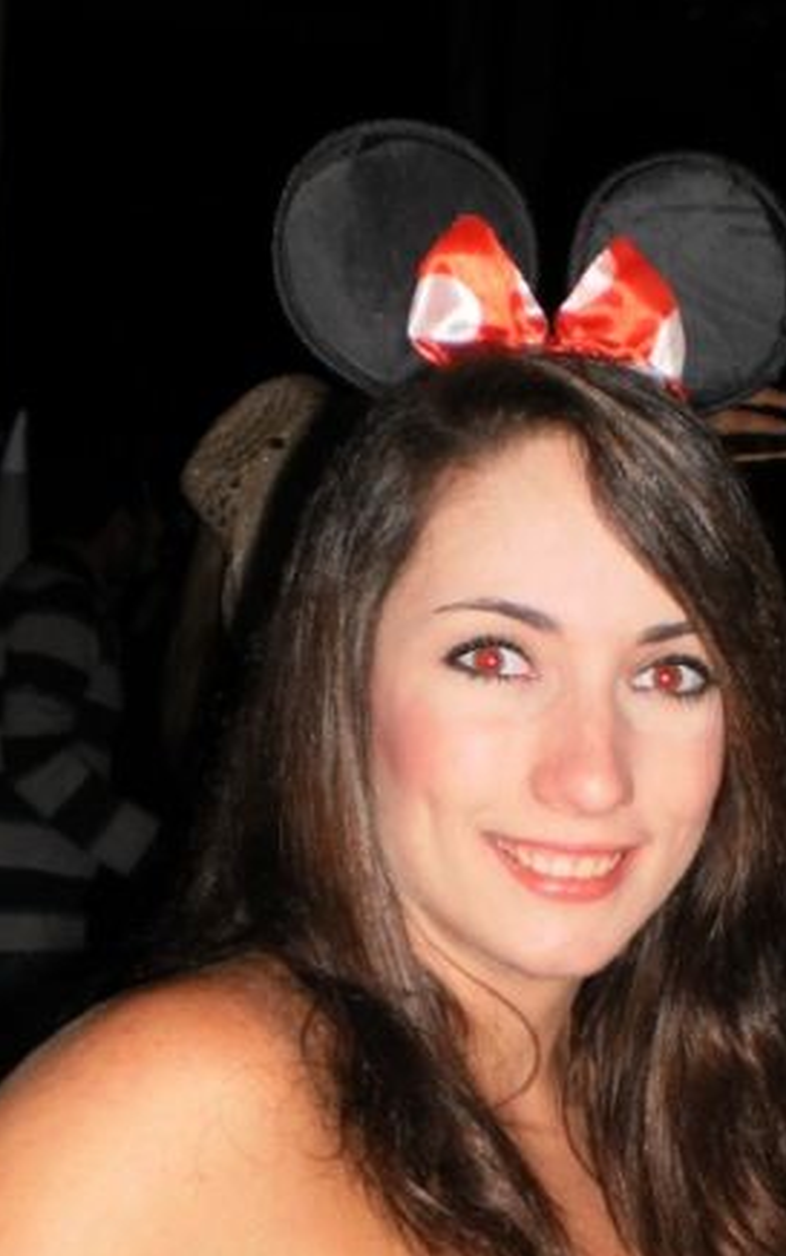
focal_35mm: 70
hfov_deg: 18.4
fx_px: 2396
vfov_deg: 28.9
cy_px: 942
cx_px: 694
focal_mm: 6.3
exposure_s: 1/30
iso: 125
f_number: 3.1
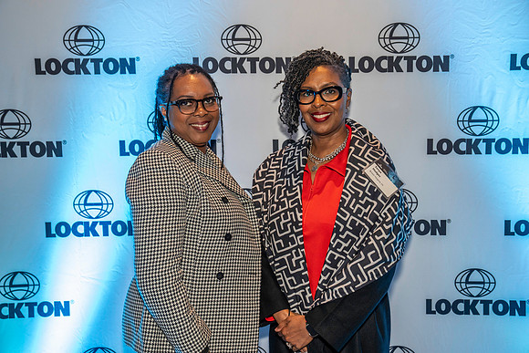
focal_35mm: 39
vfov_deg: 34.2
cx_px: 264
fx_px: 573
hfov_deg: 49.5
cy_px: 176
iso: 1600
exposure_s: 1/160
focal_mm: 39
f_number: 4
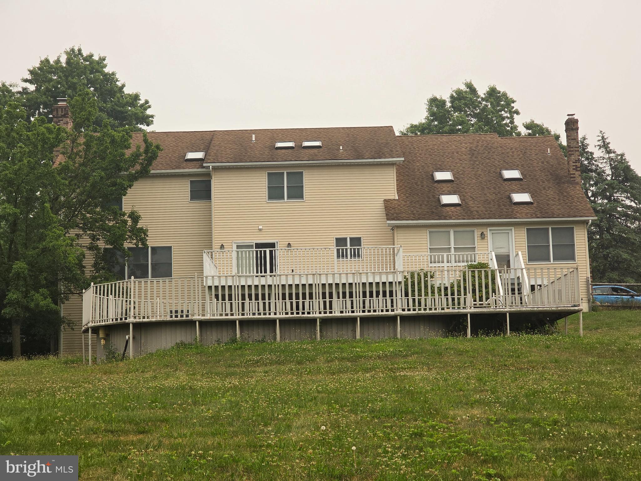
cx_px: 320
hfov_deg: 28.2
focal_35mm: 69
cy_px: 240
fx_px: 1278
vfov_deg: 21.3
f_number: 2.4
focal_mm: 7.9
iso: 50
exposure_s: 1/1641
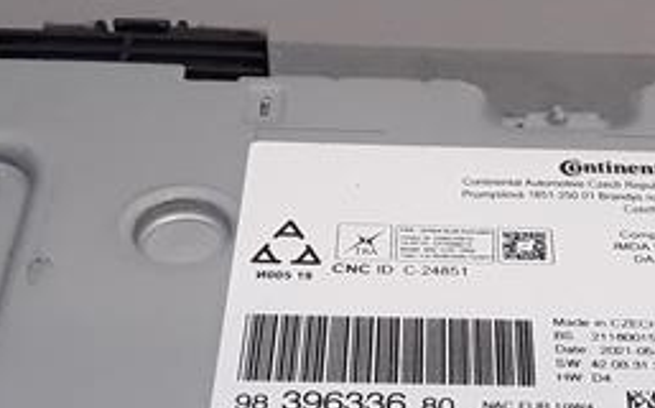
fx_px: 1320
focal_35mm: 74
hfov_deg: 27.6
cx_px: 461
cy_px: 388
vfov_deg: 17.2
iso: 100
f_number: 1.9
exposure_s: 1/269
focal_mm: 2.91
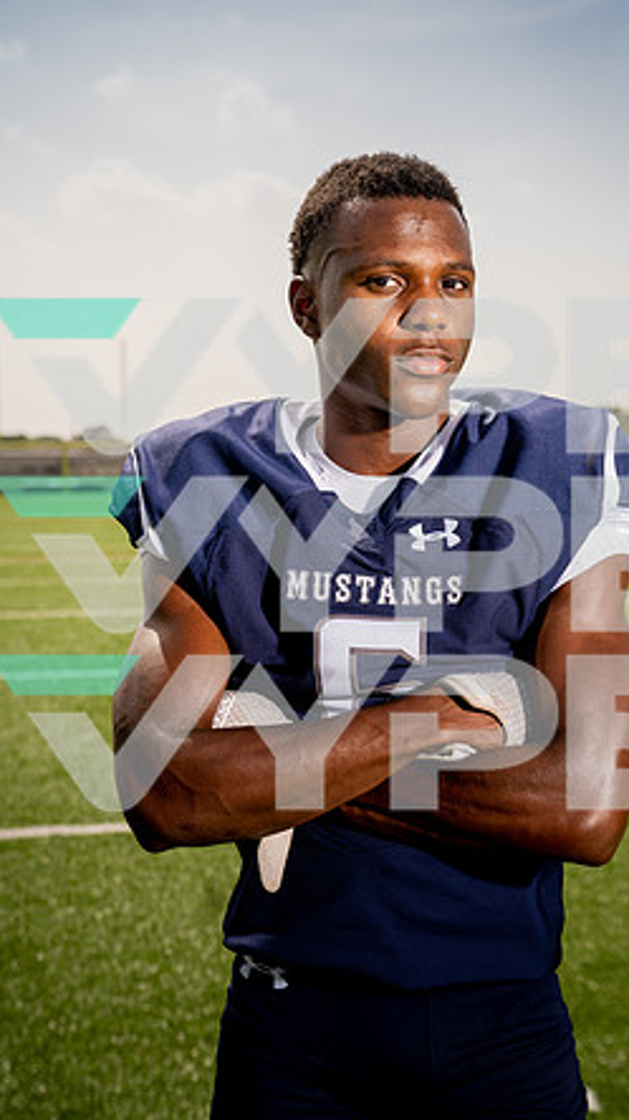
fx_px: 1454
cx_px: 366
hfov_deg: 24.4
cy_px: 556
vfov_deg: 42.1
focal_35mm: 49
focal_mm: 46
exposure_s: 1/800
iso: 100
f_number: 4.5
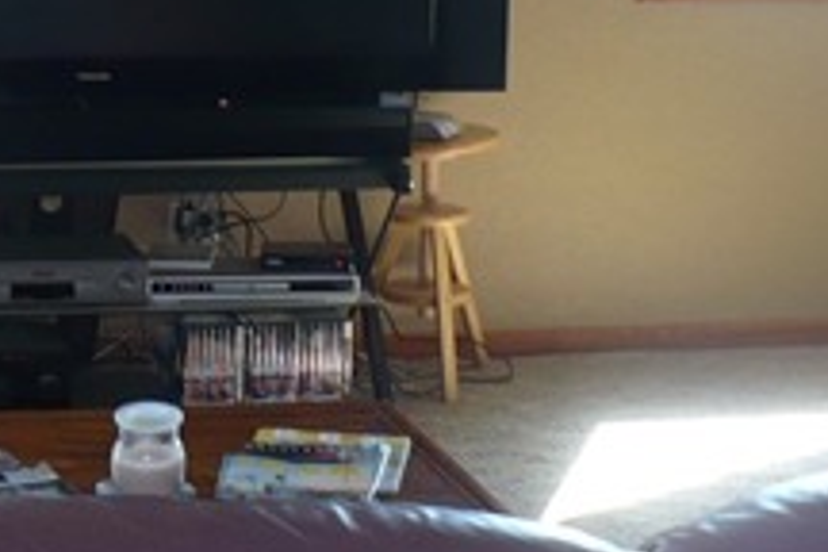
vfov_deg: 12.0
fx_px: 2622
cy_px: 84
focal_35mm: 114
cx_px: -31
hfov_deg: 17.5
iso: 100
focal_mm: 6.1
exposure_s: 1/30
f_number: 2.8
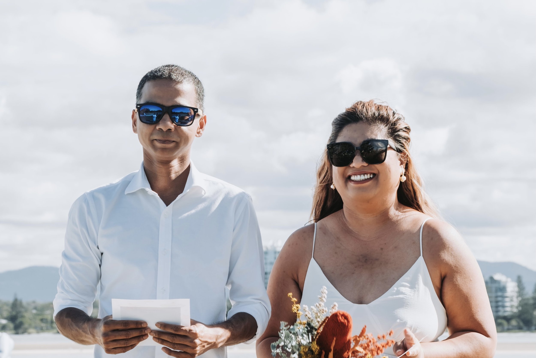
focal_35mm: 92
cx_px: 268
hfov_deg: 22.1
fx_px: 1370
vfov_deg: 14.9
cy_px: 179
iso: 160
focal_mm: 61.5
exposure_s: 1/200
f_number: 7.1
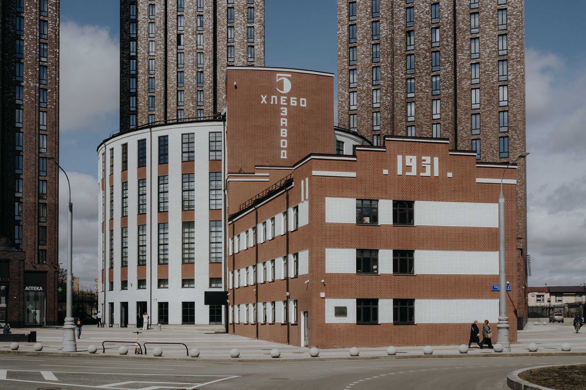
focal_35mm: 45
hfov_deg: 43.6
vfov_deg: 29.9
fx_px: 732
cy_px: 195
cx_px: 293
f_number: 11
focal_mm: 45
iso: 100
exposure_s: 1/320
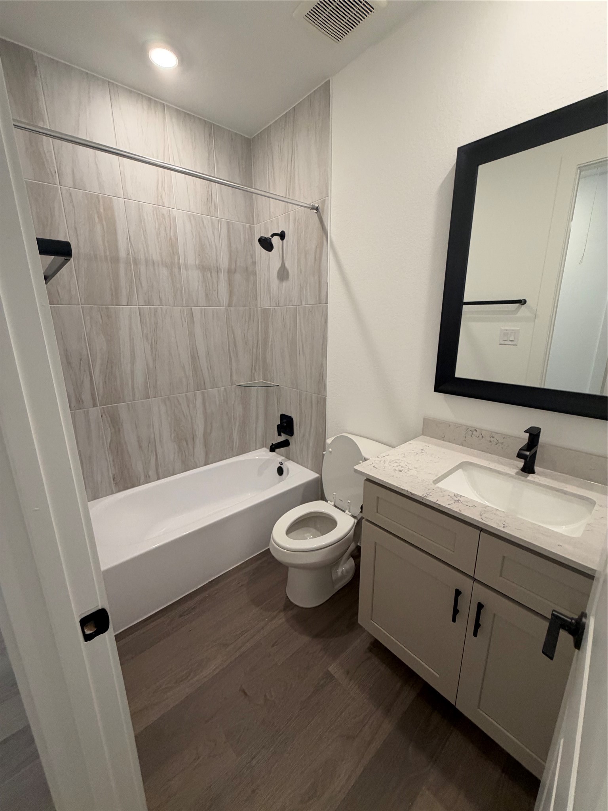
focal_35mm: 14
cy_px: 406
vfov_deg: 102.1
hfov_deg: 85.7
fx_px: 328
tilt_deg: -13.0
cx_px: 304
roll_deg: -0.2
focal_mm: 2.22
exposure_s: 1/120
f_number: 2.2
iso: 320
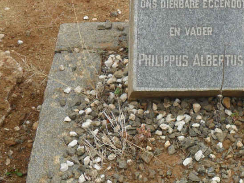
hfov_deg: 16.9
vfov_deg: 12.9
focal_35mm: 114
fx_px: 804
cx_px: 235
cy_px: 33
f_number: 5
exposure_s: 1/250
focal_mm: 9.3
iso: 100
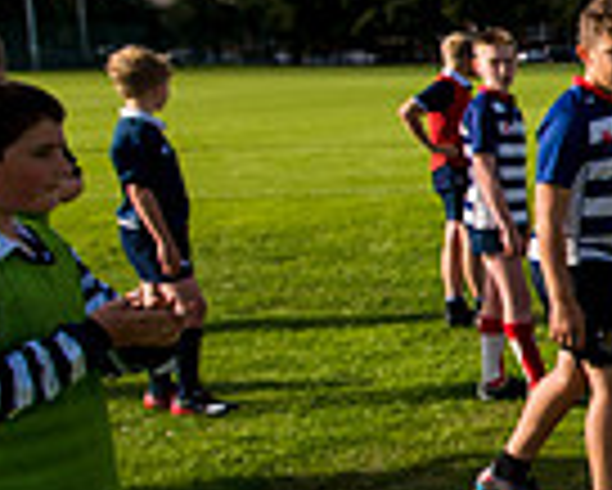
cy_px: 267
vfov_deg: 19.2
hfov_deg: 17.7
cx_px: 1184
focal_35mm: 80
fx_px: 1450
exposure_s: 1/2000
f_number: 4
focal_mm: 20
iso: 250
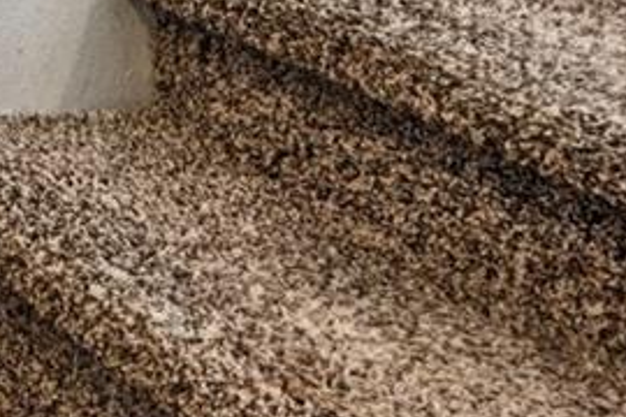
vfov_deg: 13.0
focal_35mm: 83
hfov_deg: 13.2
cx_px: -1055
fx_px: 1443
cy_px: -547
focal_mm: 14
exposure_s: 1/2.5
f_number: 11
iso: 400
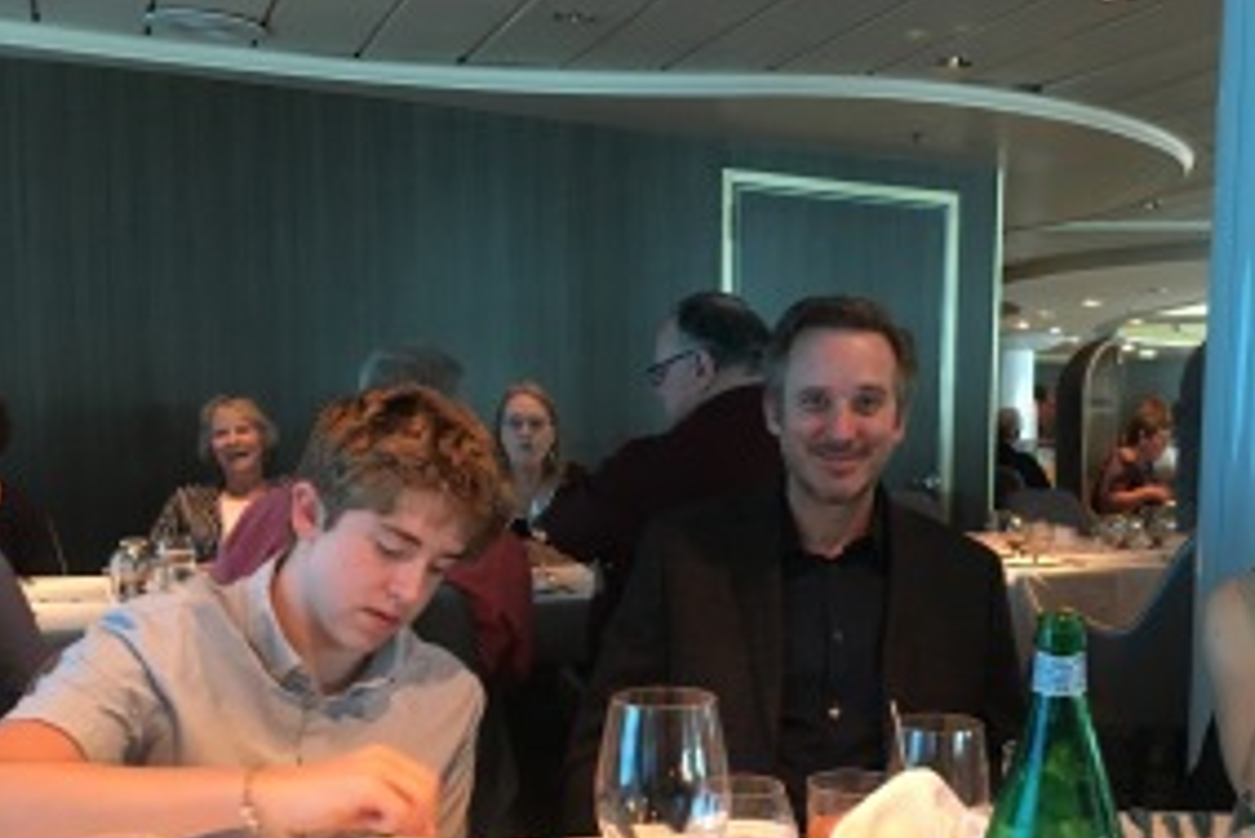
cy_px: 572
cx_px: 803
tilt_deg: -6.2
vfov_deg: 33.9
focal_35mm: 39
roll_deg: +0.2
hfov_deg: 48.9
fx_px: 1360
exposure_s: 1/15
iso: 200
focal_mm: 4.15
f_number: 2.2
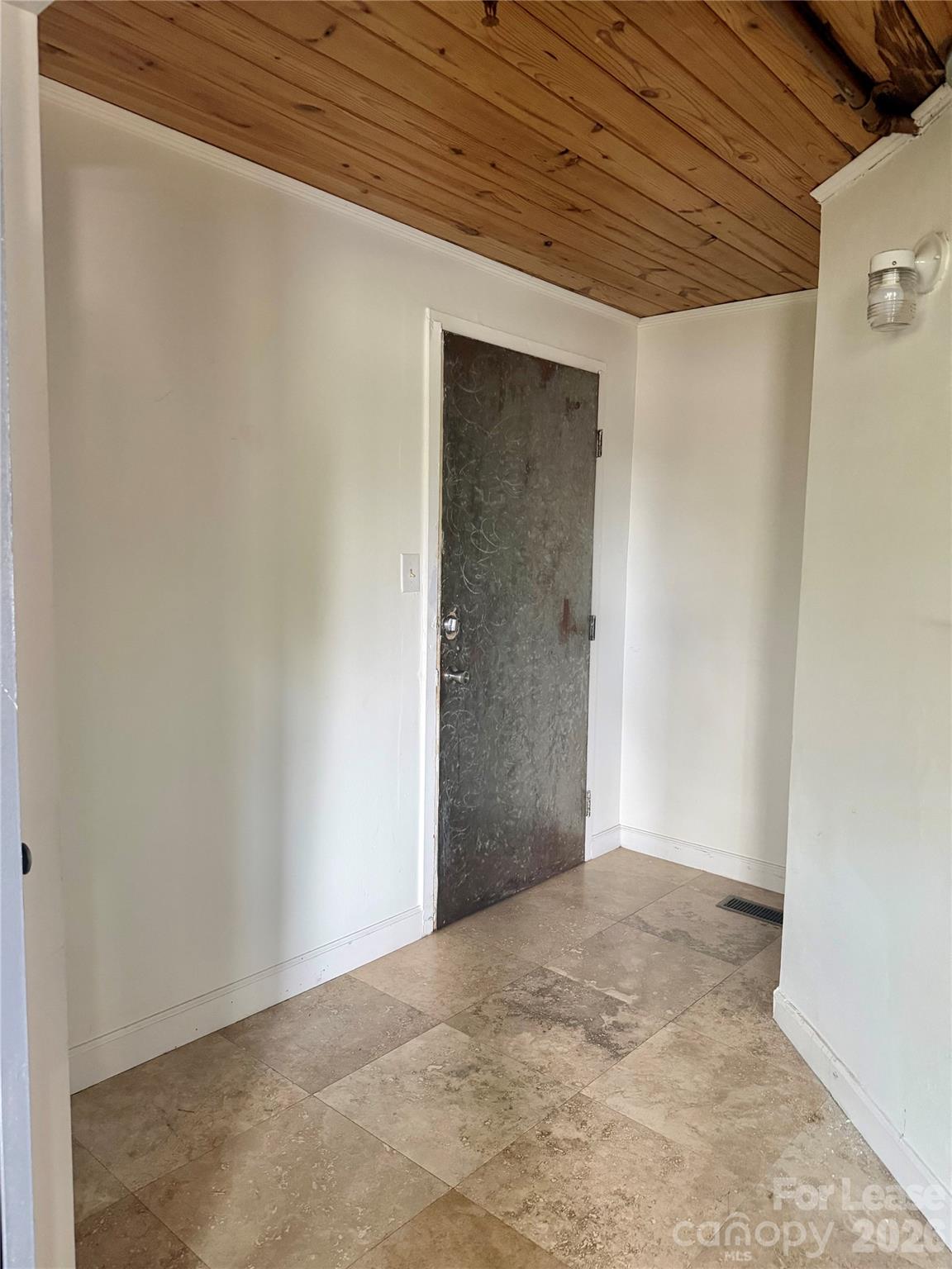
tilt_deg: -6.1
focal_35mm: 24
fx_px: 880
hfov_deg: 56.8
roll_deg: -2.1
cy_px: 634
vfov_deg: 71.6
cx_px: 476
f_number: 1.78
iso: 400
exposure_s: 1/60
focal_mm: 6.76
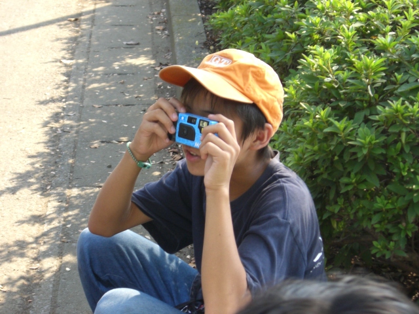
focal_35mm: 114
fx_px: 1380
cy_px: 157
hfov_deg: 17.3
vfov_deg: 13.0
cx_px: 210
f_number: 5.2
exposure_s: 1/100
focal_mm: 18.6
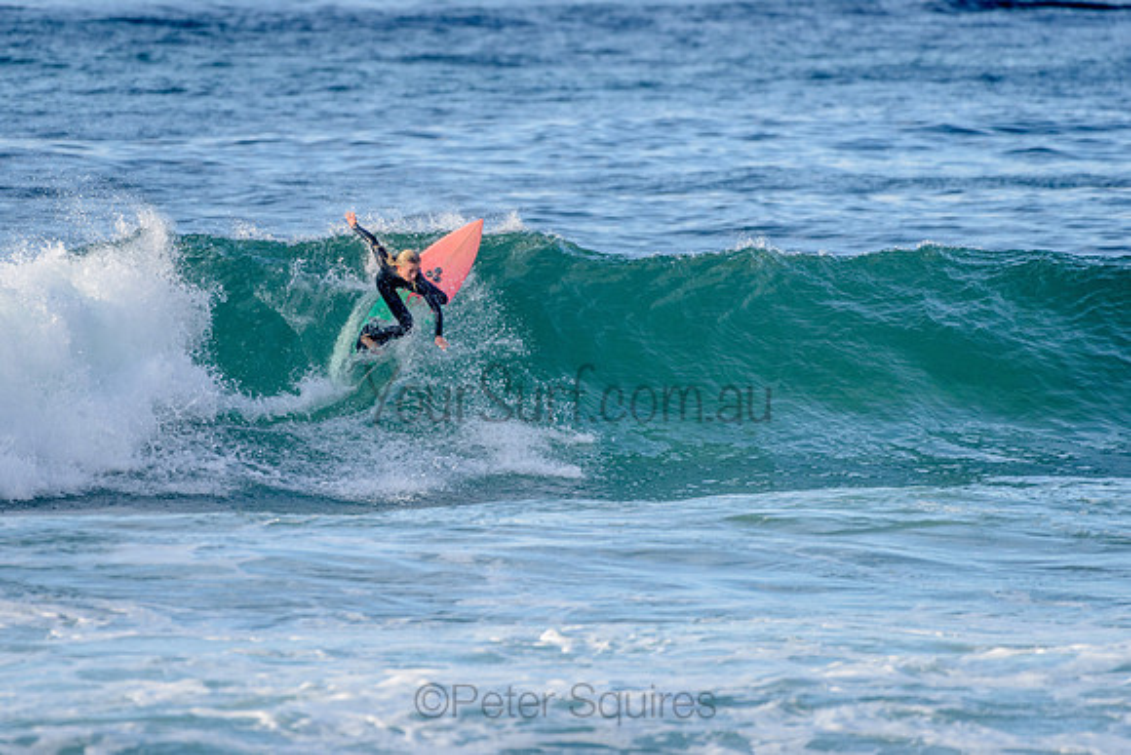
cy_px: 333
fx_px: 19261
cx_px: 446
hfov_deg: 3.4
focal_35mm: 613
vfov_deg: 2.2
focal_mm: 500
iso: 320
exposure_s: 1/1250
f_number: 5.6
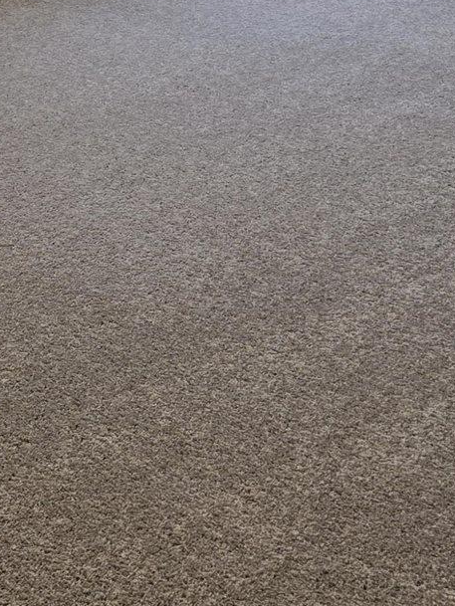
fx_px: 1524
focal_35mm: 87
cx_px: -10
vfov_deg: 21.0
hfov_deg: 16.6
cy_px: -110
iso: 64
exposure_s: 1/120
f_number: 1.8
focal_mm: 5.4
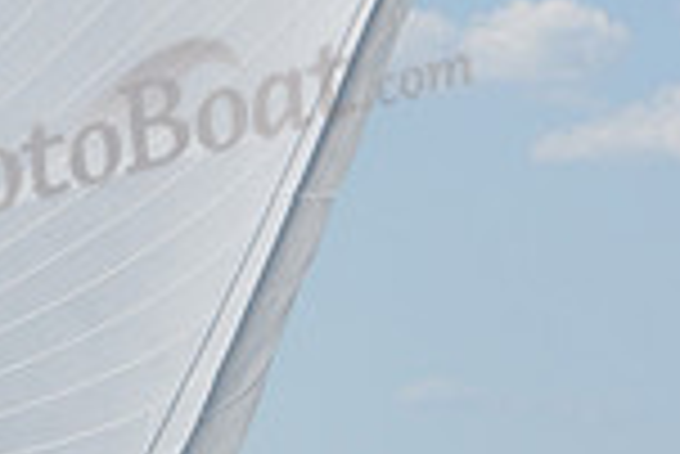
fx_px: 13405
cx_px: -392
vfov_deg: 1.9
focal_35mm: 709
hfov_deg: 2.9
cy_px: 429
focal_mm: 185
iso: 320
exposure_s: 1/1250
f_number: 10
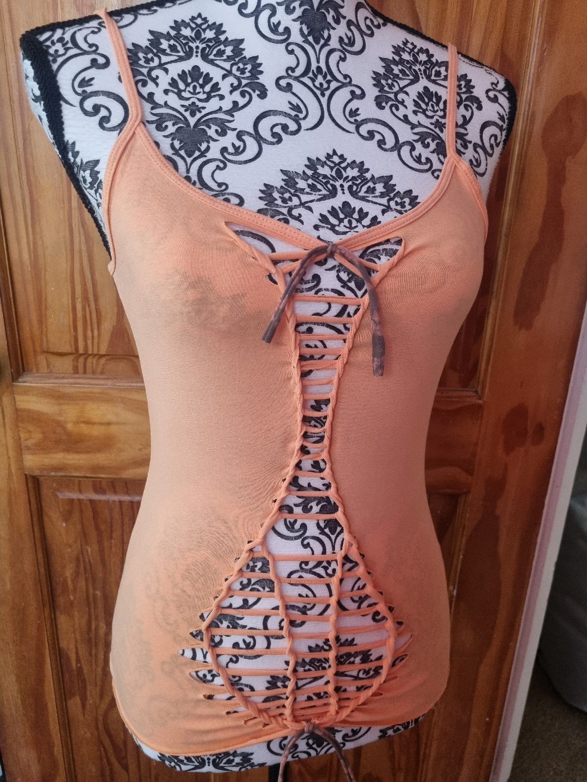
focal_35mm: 26
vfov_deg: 67.3
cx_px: 294
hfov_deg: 53.1
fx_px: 588
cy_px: 391
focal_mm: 5.4
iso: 500
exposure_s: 1/50
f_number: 1.8
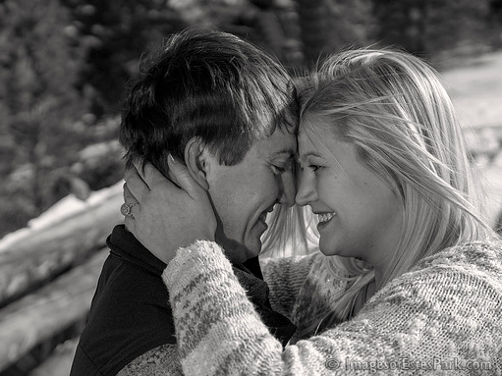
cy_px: 188
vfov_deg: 24.4
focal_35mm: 60
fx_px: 870
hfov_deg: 32.2
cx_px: 273
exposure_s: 1/4000
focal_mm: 55
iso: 250
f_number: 4
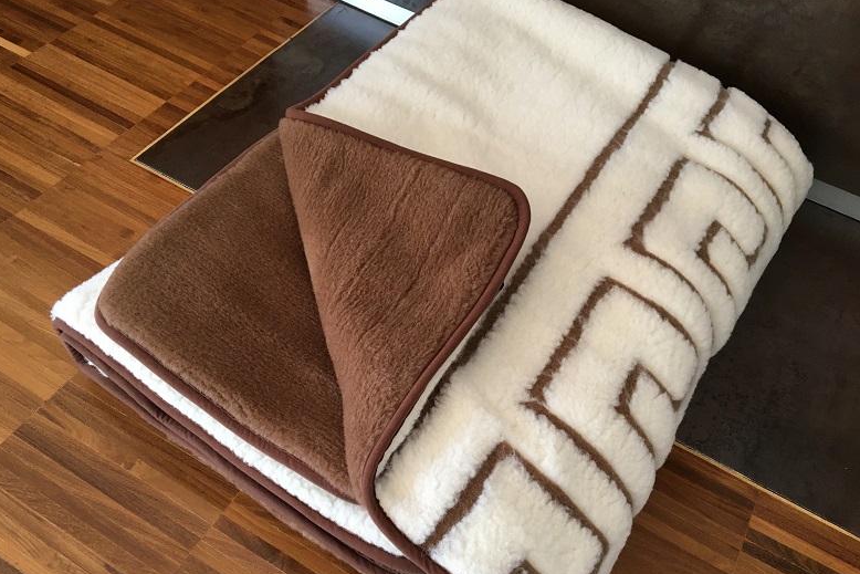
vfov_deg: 42.3
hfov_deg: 60.3
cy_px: 325
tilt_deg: -53.2
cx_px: 419
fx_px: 741
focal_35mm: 31
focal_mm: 4.15
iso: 64
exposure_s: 1/33
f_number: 2.2
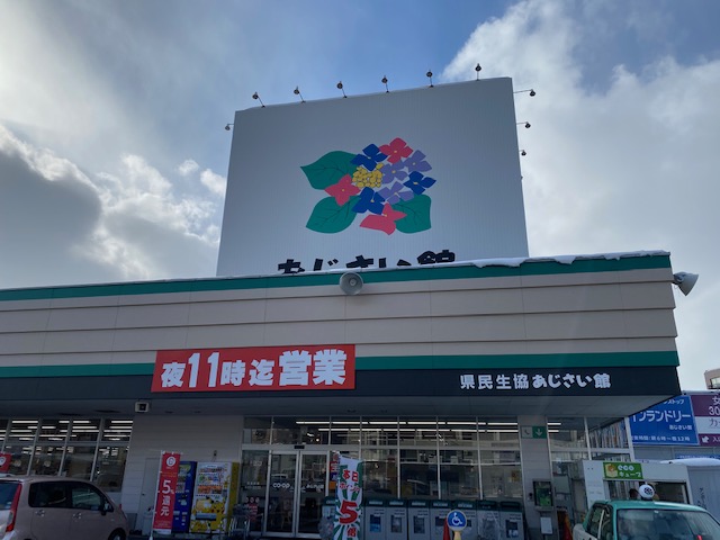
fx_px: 541
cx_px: 360
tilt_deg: +19.9
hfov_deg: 67.3
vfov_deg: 53.1
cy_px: 270
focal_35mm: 26
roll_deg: -0.5
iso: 32
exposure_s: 1/5525
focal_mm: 4.25
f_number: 1.8
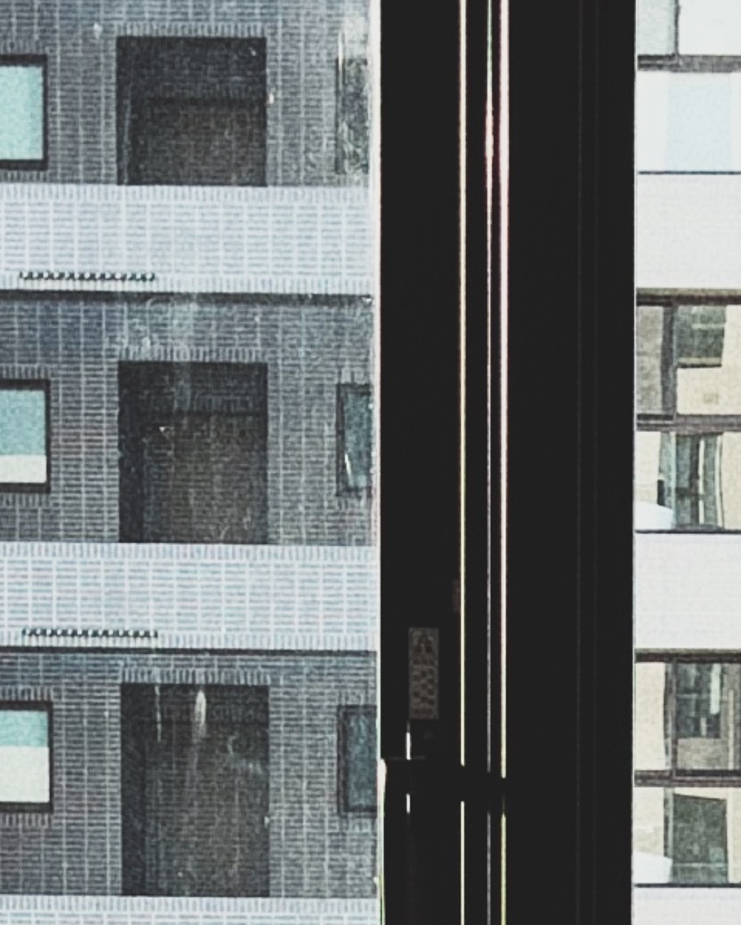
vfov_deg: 10.8
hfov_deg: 9.0
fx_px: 4684
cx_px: 707
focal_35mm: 171
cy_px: 1462
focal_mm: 5.7
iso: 40
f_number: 1.5
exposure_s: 1/186
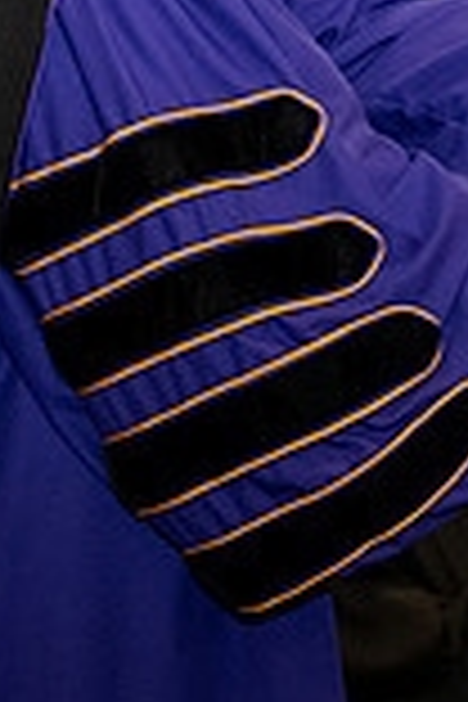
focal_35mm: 260
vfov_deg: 7.9
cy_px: -74
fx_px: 5070
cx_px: 1098
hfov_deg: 5.1
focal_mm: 70
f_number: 5.6
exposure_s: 1/200
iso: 2500
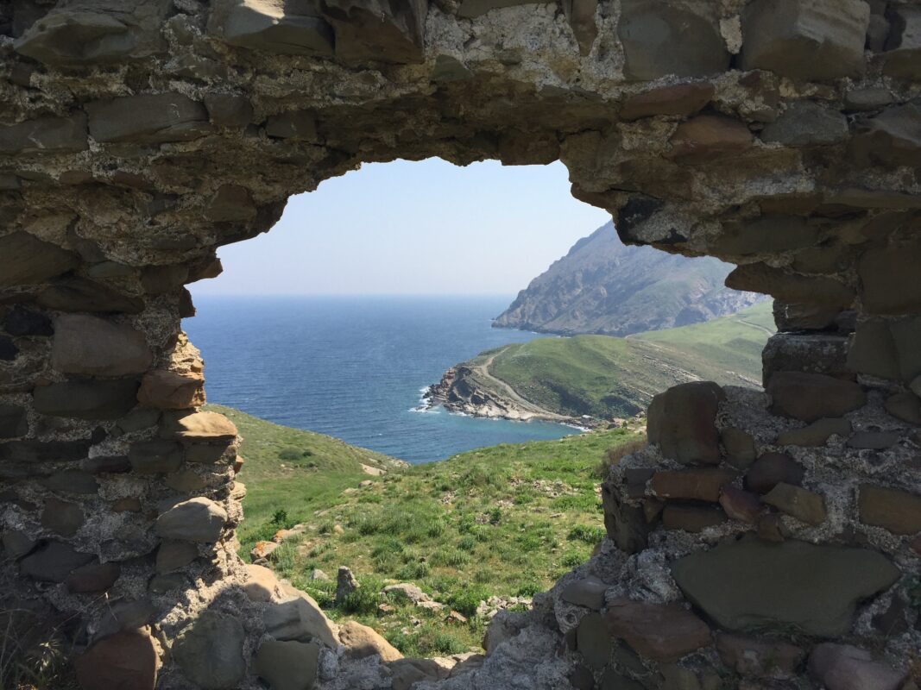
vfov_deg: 48.2
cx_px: 460
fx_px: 771
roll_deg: -0.2
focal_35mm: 29
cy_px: 345
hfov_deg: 61.7
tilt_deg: -4.3
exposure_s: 1/2198
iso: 32
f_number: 2.2
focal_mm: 4.15
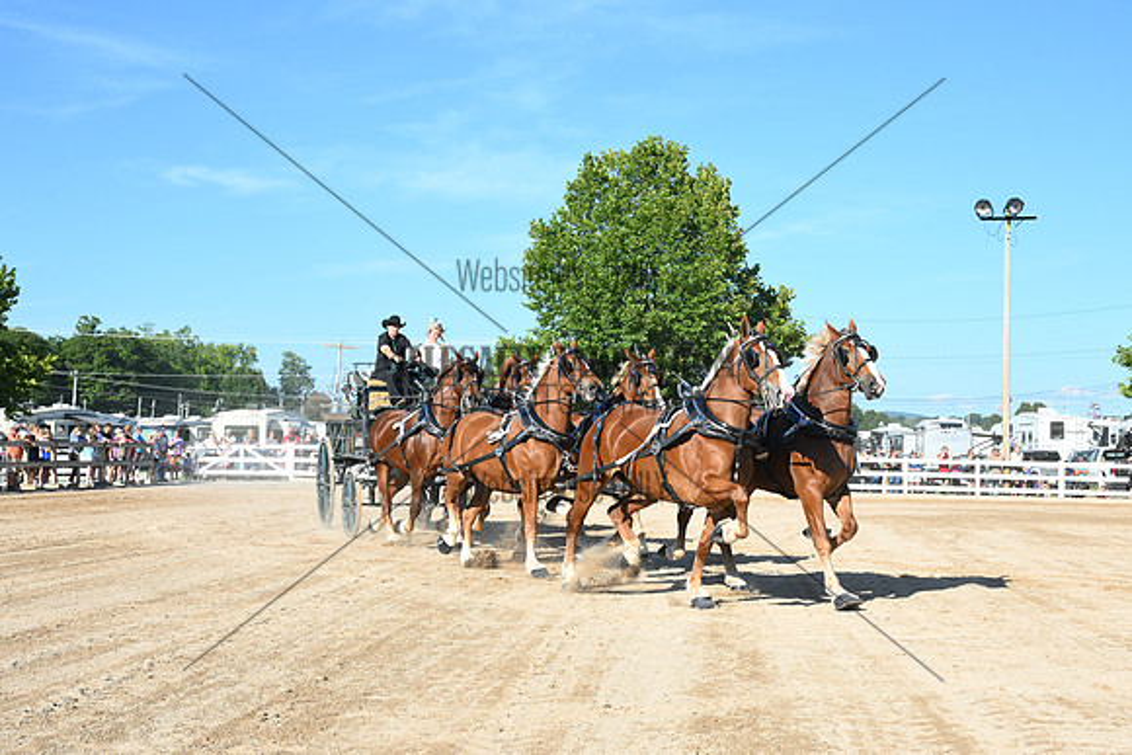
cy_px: 378
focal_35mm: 50
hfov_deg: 39.6
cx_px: 566
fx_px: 1573
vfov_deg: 27.0
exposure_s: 1/1117
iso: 400
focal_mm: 33.5
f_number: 6.3
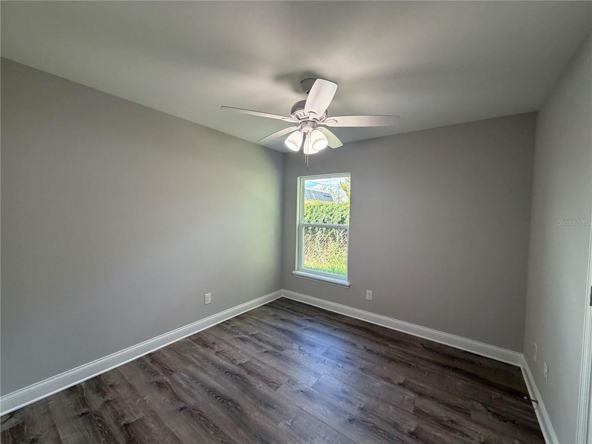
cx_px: 296
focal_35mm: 14
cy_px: 222
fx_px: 239
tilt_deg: -2.6
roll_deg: -2.0
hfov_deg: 102.1
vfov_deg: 85.7
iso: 250
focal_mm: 2.22
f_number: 2.2
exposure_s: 1/120
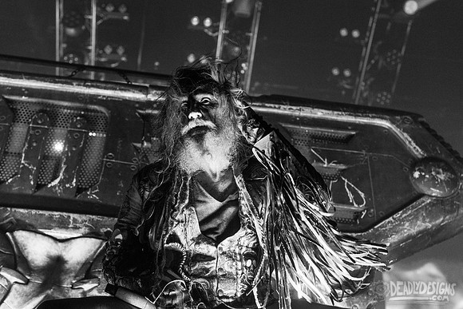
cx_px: 254
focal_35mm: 63
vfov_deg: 21.5
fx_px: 812
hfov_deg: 31.8
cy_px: 132
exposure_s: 1/500
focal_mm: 55
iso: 3200
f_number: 4
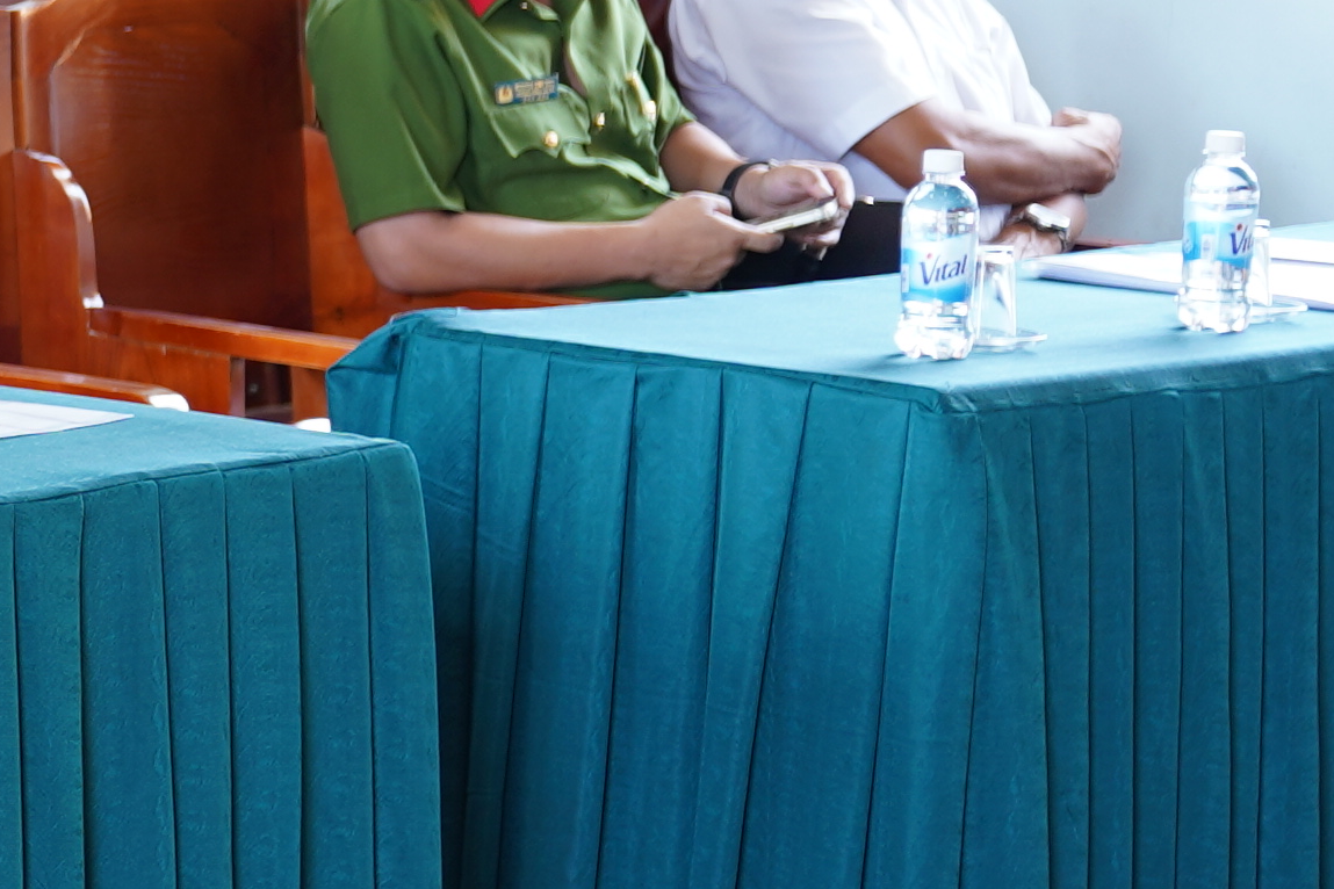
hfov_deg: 9.4
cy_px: 0
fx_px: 7063
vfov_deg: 7.2
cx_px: -2098
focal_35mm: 191
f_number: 2.8
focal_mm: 36.5
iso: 160
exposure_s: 1/40
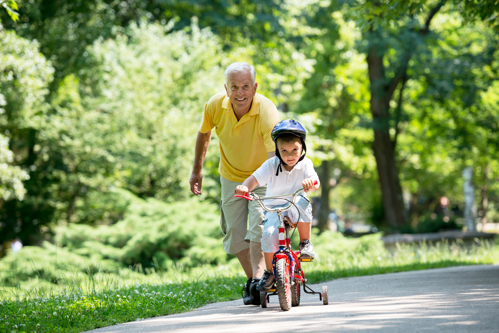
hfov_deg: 13.2
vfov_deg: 8.9
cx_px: 250
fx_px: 2149
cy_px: 166
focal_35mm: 155
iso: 250
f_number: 3.5
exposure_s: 1/640
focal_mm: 155
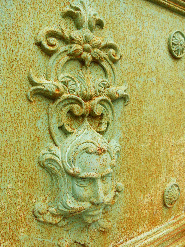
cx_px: 92
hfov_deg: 54.9
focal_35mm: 25
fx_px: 178
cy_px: 124
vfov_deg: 69.4
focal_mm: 4.5
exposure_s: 1/125
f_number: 2.8
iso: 100
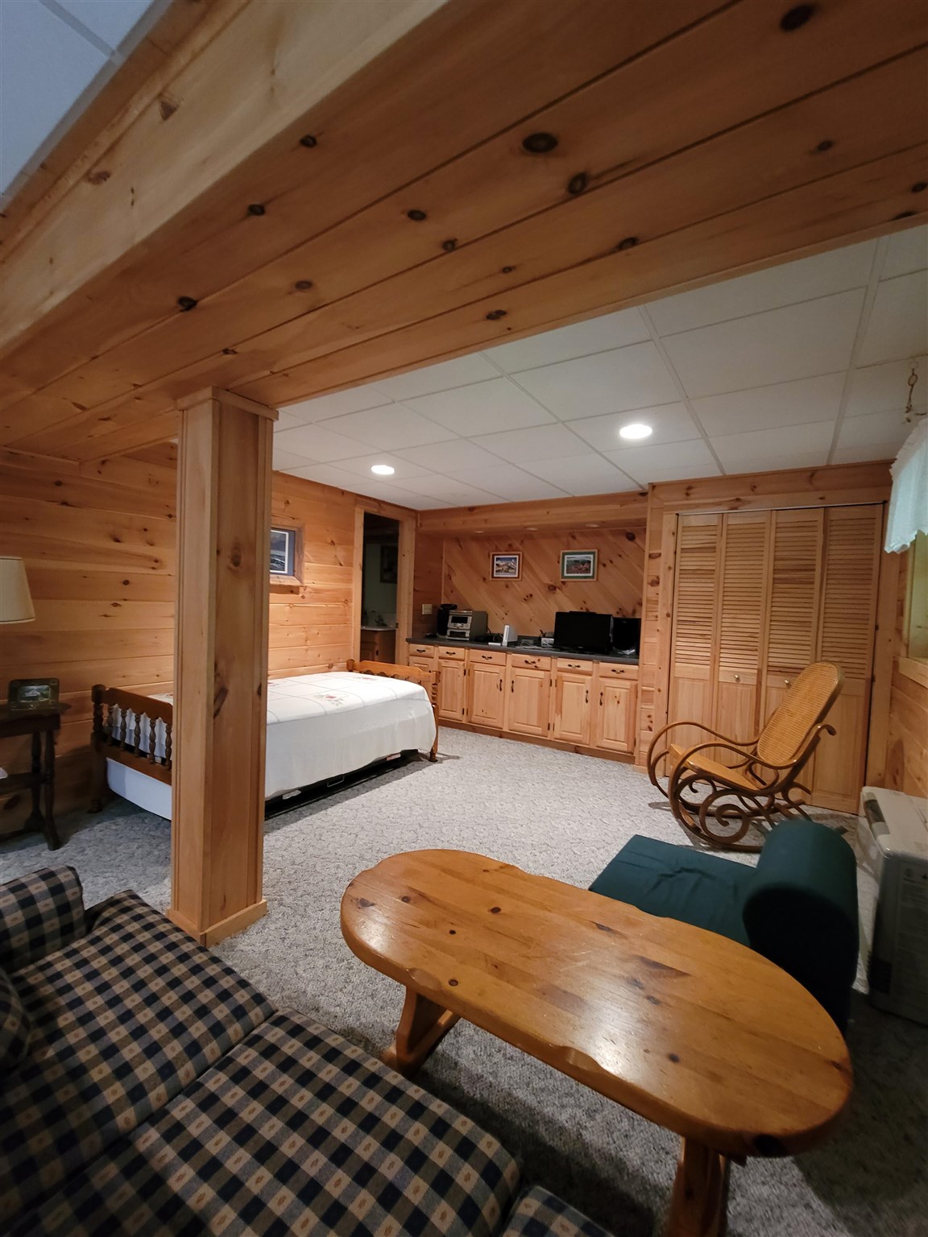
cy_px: 618
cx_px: 464
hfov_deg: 89.9
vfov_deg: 106.2
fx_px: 465
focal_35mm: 13
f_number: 2.2
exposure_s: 1/24
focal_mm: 2.2
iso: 640
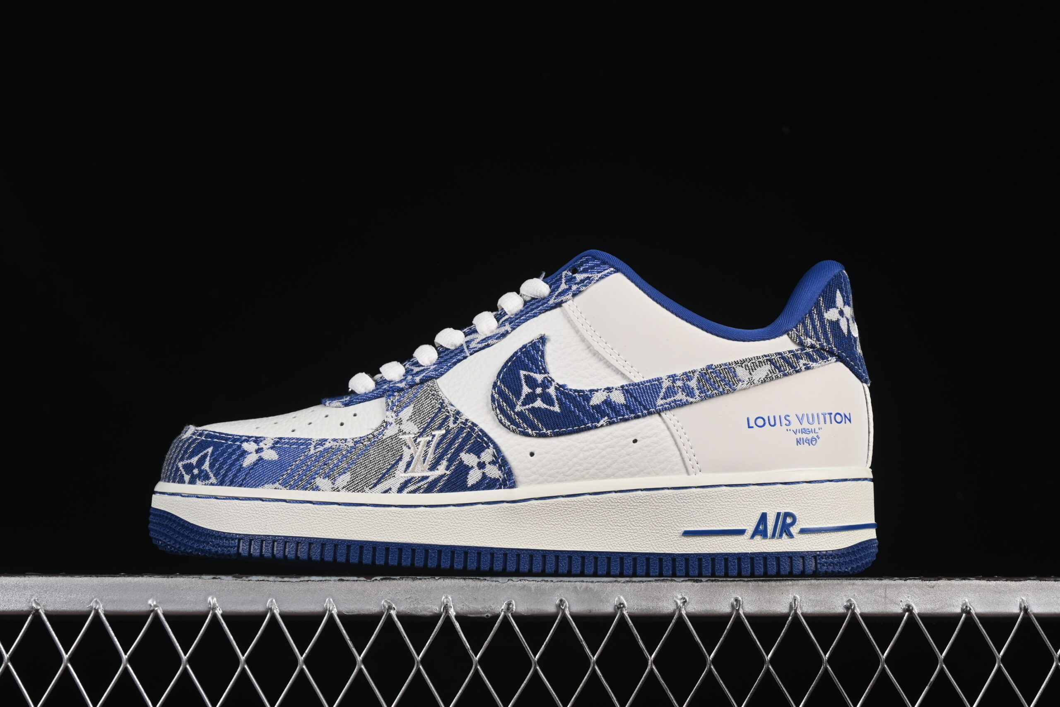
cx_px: 530
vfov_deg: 18.2
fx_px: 2208
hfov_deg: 27.0
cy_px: 354
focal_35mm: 75
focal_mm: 50
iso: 160
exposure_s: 1/80
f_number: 8
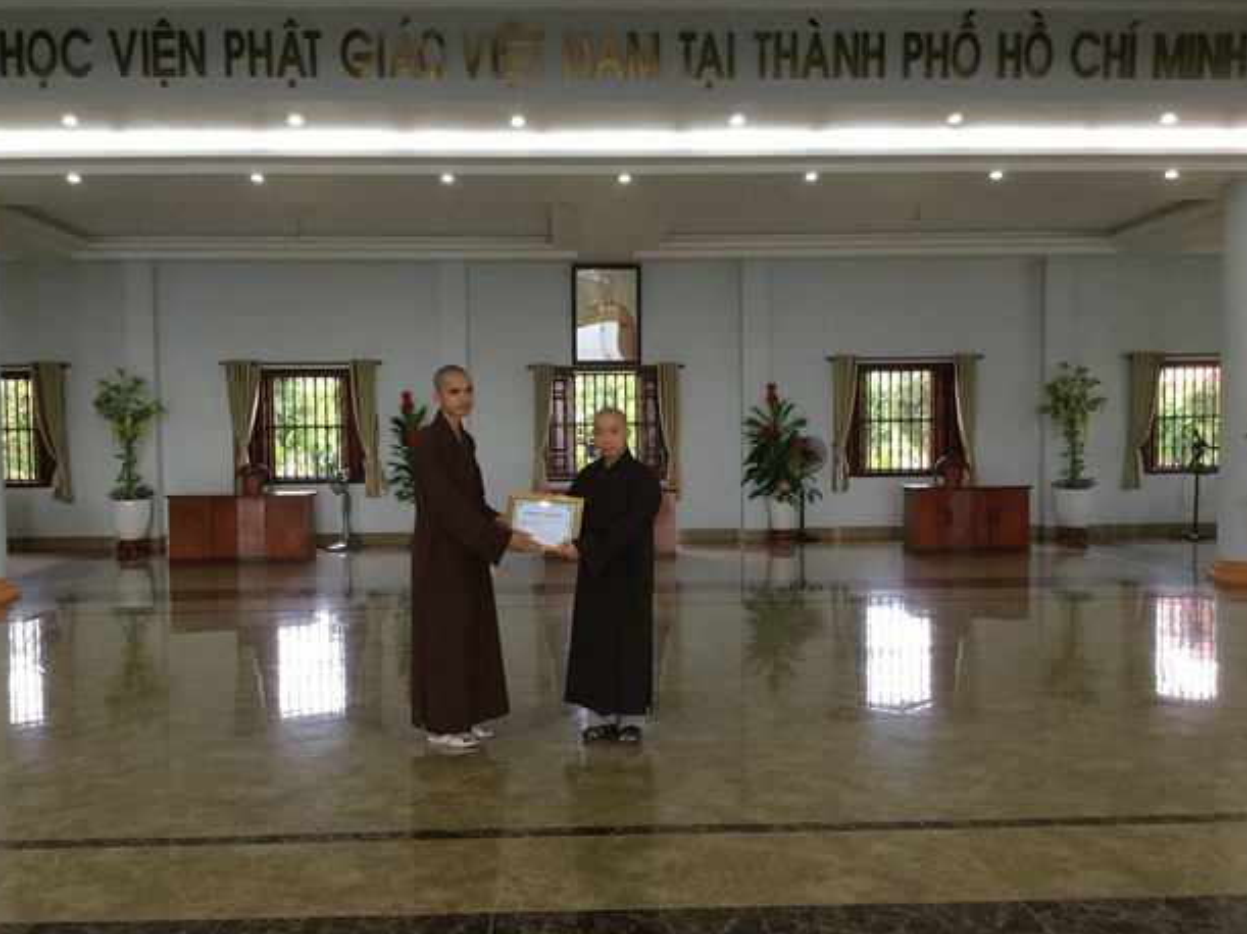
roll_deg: +1.1
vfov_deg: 42.9
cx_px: 604
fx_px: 1189
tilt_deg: -1.8
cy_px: 487
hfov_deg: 55.4
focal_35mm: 33
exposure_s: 1/33
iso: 64
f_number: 2.4
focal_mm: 3.3
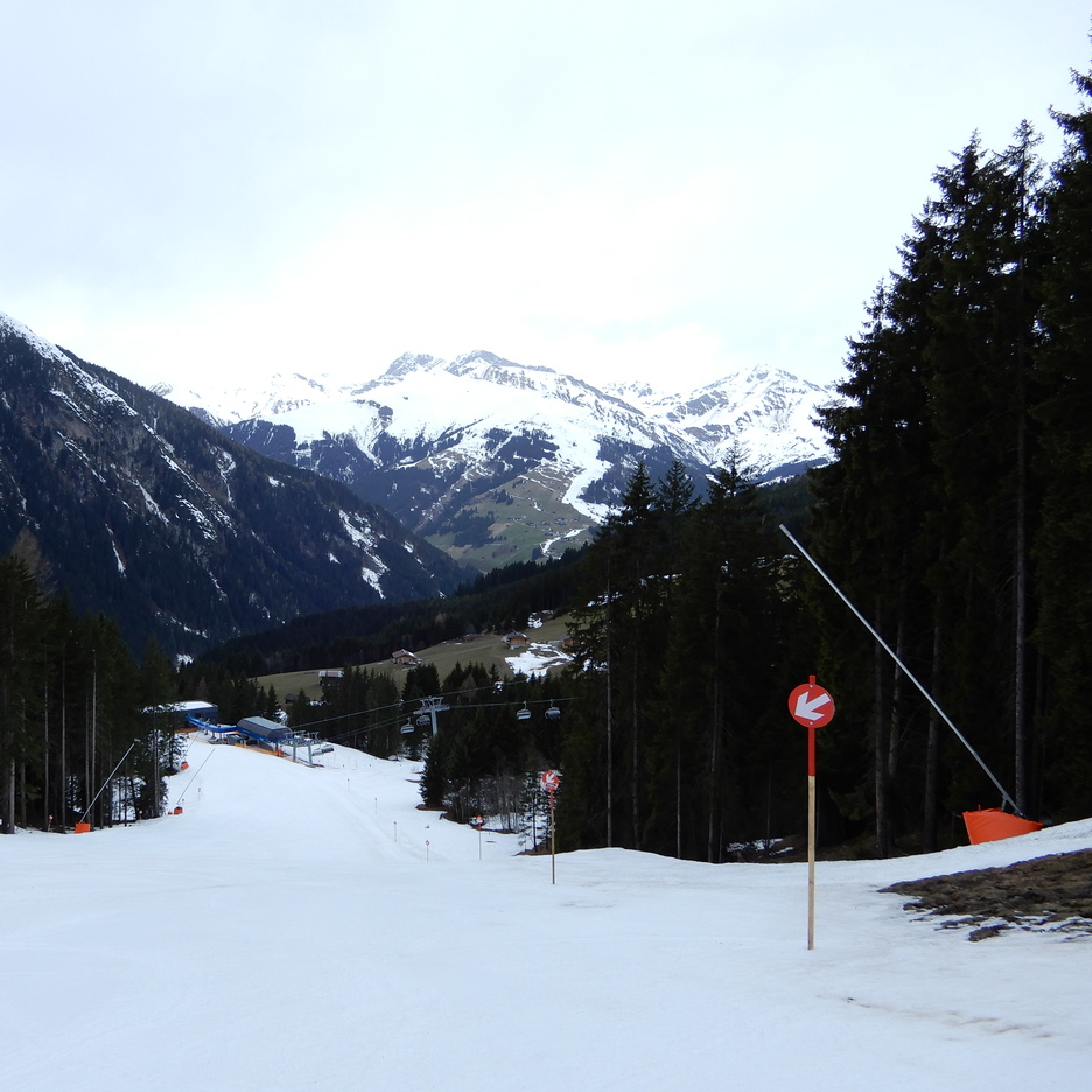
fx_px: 1035
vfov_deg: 55.6
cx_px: 377
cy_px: 541
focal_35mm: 29
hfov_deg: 54.6
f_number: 3.4
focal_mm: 4.3
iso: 80
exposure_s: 1/640
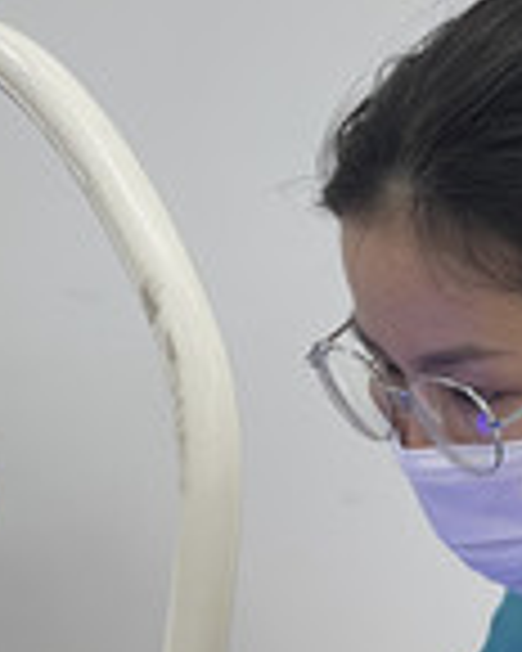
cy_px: 652
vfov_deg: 8.9
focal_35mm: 216
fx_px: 4171
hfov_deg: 7.2
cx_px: 344
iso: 50
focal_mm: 7.5
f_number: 2.2
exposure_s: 1/100
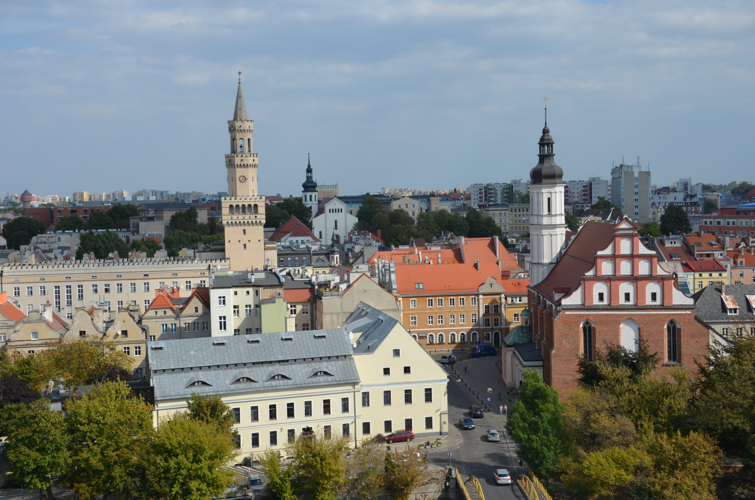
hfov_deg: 41.2
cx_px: 378
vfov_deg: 28.0
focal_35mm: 48
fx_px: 1005
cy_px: 250
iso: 100
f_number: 9
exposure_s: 1/320
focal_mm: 32
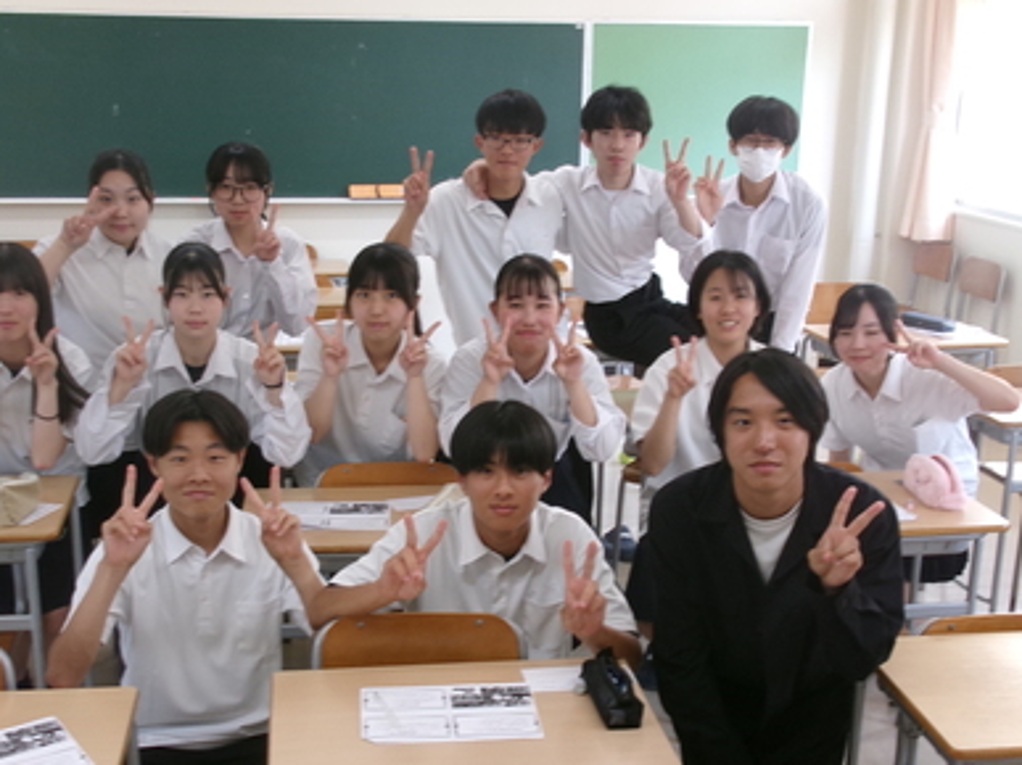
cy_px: 505
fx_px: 1387
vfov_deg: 30.7
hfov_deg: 40.4
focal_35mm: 47
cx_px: 498
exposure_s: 1/34
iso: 106
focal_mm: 5.1
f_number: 3.9
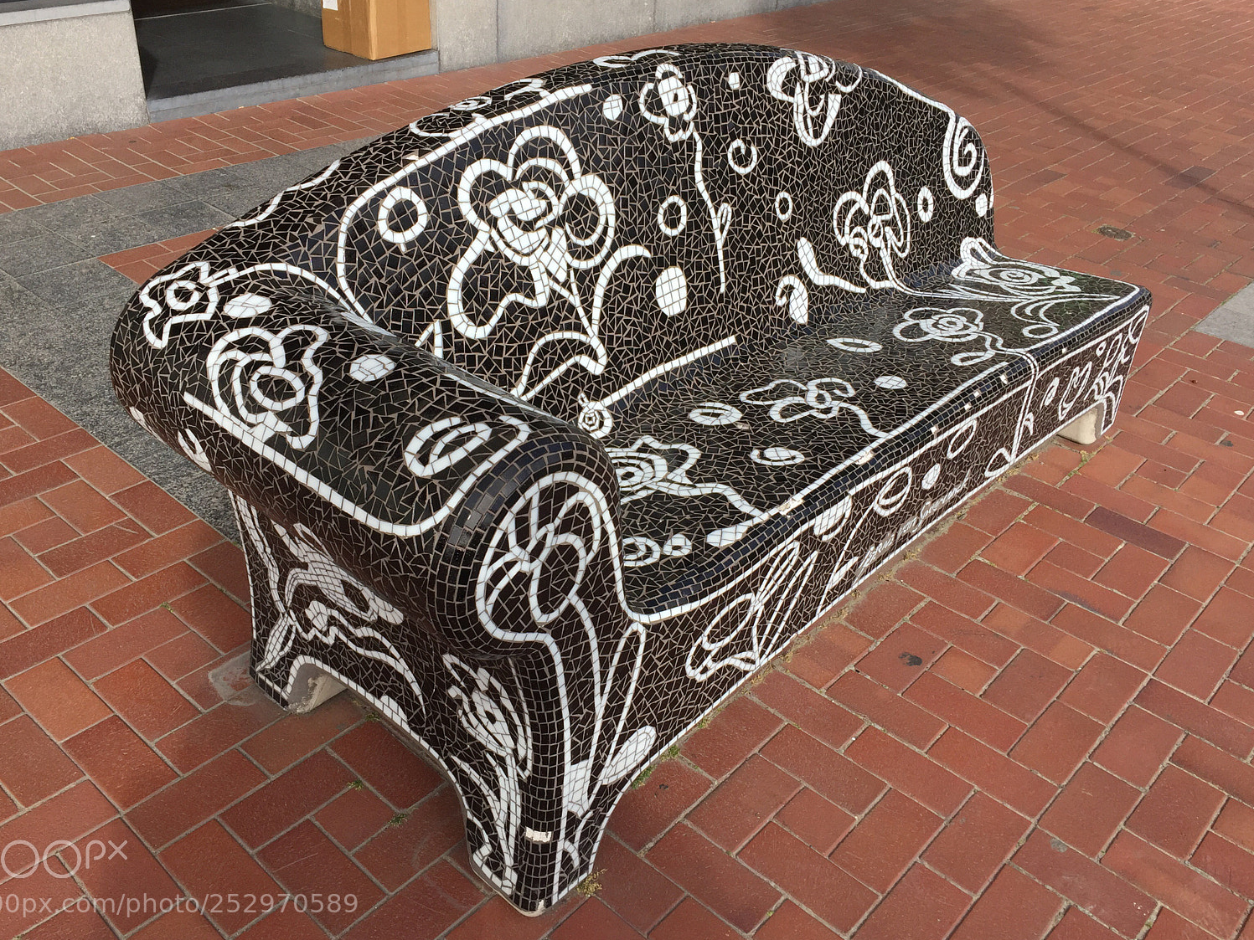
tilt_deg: -31.1
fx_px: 1123
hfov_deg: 58.3
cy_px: 467
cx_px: 590
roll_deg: -3.7
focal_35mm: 31
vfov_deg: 45.4
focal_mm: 4.15
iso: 32
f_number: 2.2
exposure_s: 1/1412
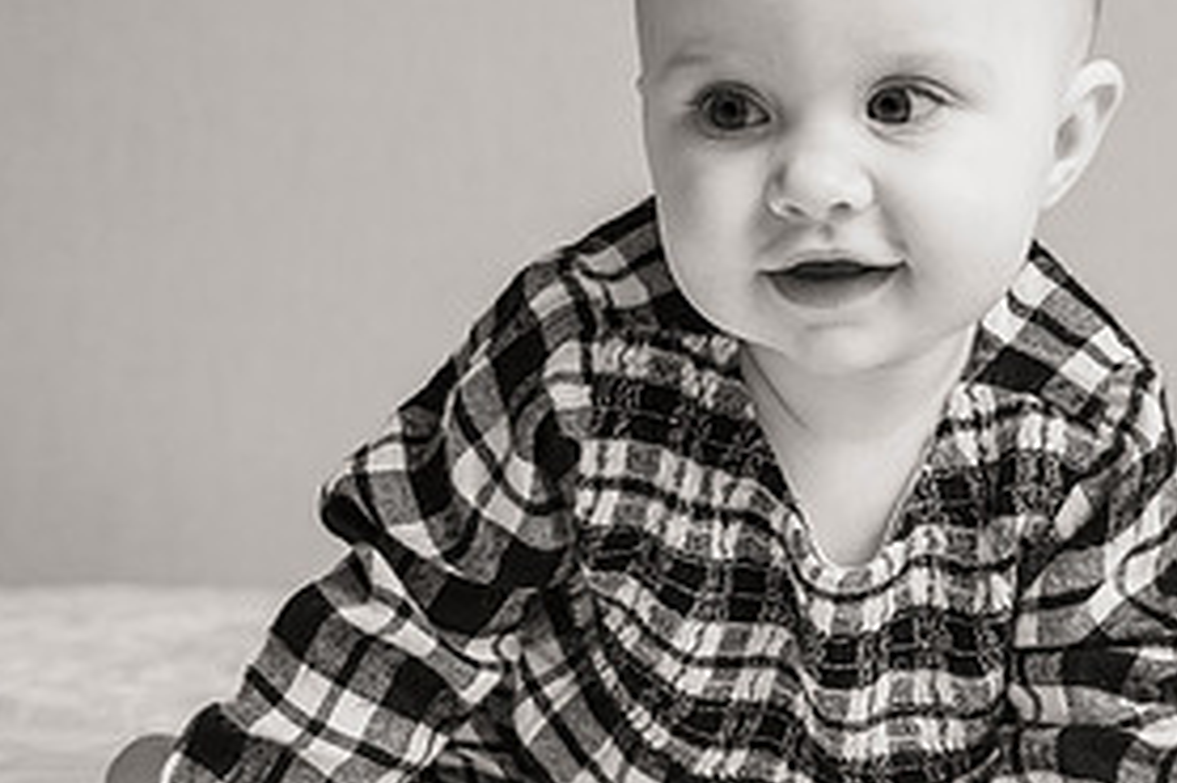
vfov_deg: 15.0
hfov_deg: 22.4
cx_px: 601
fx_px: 2973
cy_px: 369
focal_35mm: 91
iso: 400
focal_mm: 42
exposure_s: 1/200
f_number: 5.6
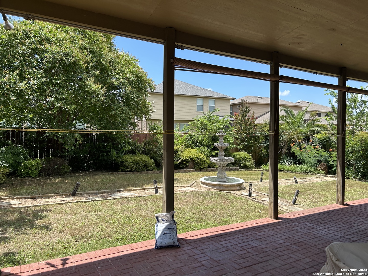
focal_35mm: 26
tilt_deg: +0.2
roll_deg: +0.6
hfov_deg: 67.3
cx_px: 184
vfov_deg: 53.1
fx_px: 276
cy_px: 138
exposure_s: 1/2083
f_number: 1.5
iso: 50
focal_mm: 5.7
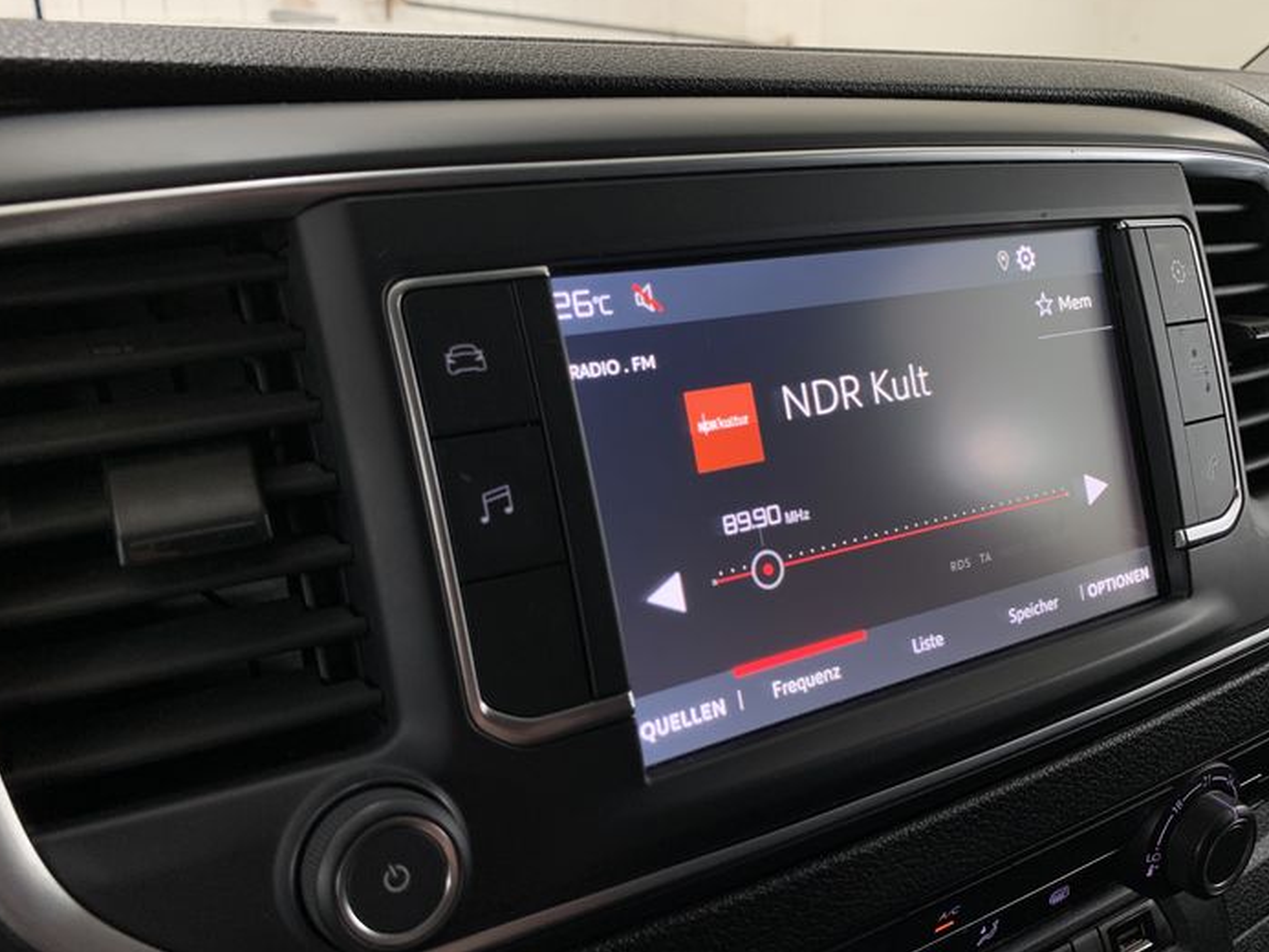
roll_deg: -0.9
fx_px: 1100
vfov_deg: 46.8
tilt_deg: -18.5
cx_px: 657
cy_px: 507
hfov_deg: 59.9
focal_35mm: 30
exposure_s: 1/50
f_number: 1.8
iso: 50
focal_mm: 4.25
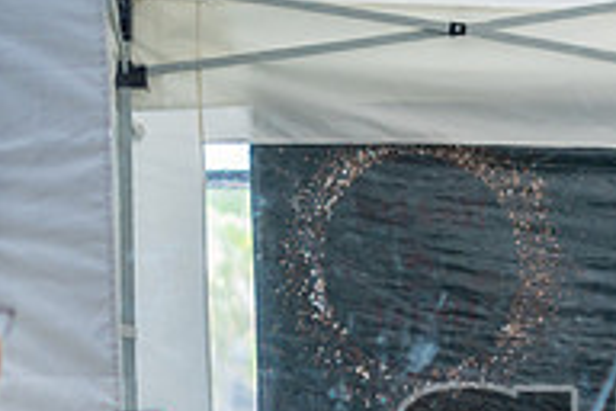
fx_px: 2960
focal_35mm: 173
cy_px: 558
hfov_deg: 11.6
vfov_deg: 7.8
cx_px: 773
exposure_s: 1/500
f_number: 2
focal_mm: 50
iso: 400
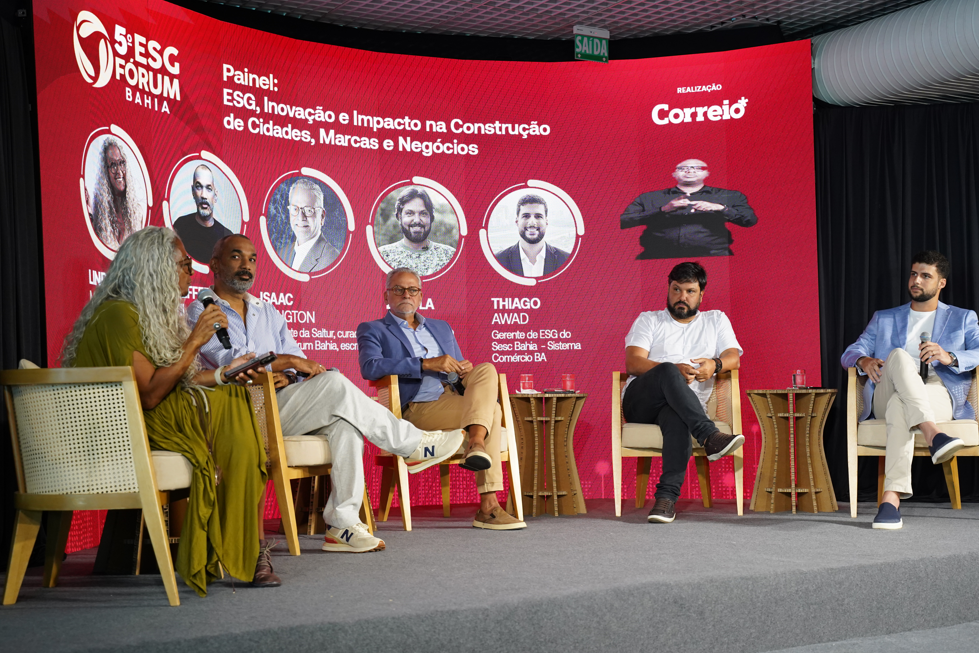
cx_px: 528
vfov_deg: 27.0
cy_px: 323
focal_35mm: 50
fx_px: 1360
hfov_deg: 39.6
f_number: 4
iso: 2000
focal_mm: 46
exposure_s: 1/250
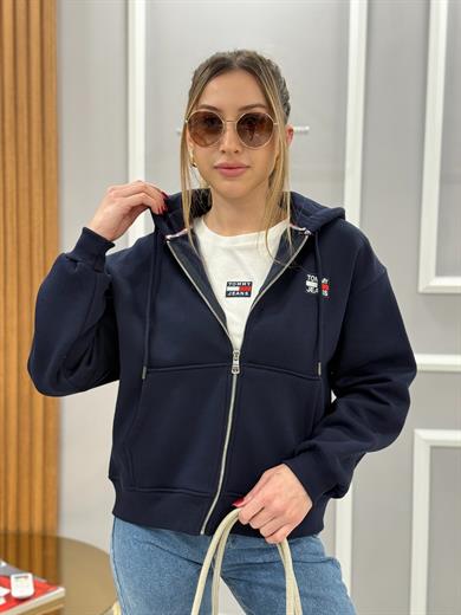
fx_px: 852
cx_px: 230
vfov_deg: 39.7
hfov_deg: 30.3
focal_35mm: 48
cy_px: 308
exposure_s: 1/50
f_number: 1.78
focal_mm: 6.76
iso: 125
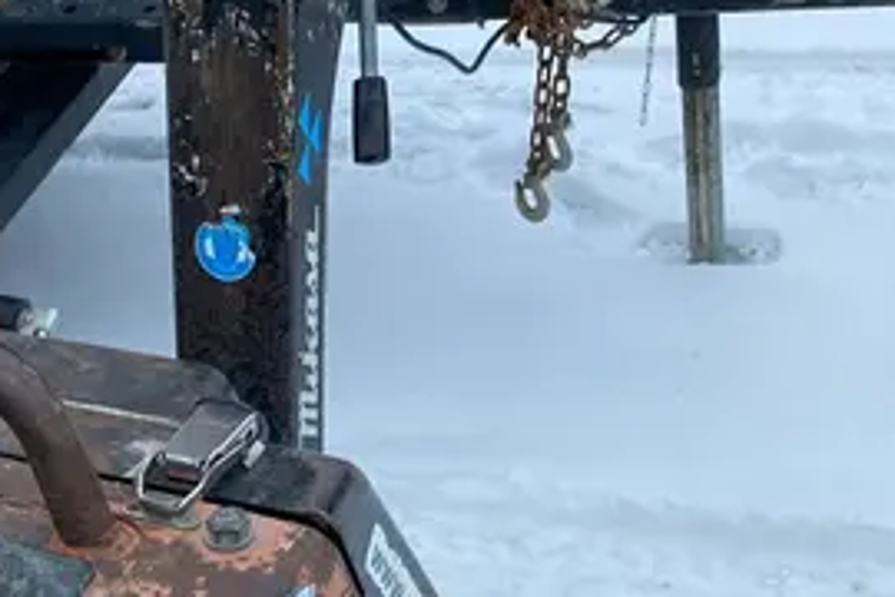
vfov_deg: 16.6
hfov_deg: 24.5
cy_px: 701
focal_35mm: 79
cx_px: -7
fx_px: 1964
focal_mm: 3.99
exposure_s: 1/60
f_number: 1.8
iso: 100
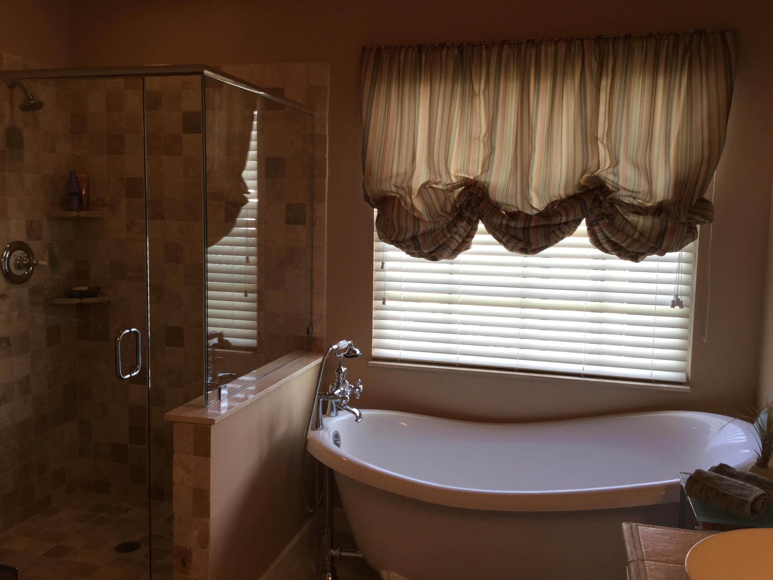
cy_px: 290
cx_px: 386
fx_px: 692
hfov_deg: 58.4
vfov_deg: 45.4
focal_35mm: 31
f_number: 2.4
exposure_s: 1/30
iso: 32
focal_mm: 3.3
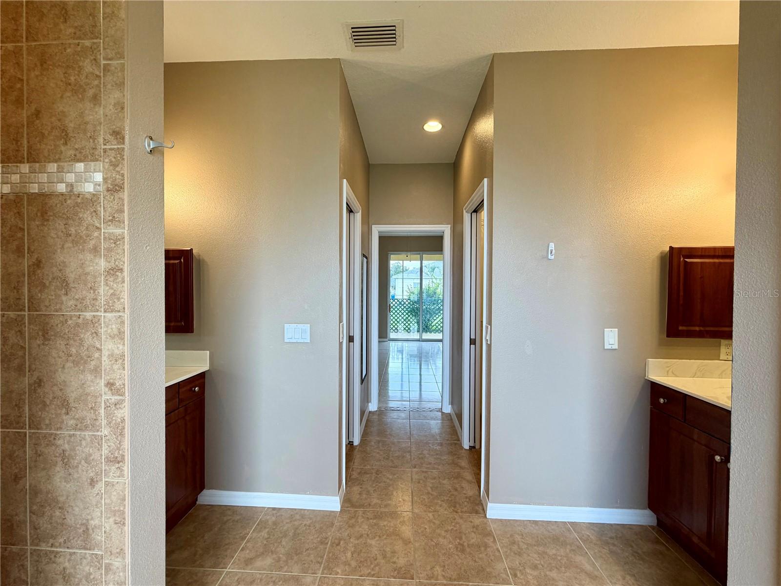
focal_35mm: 14
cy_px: 293
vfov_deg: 85.7
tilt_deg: -1.0
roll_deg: +0.1
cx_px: 390
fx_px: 316
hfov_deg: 102.1
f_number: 2.2
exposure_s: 1/120
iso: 125
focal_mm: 2.22
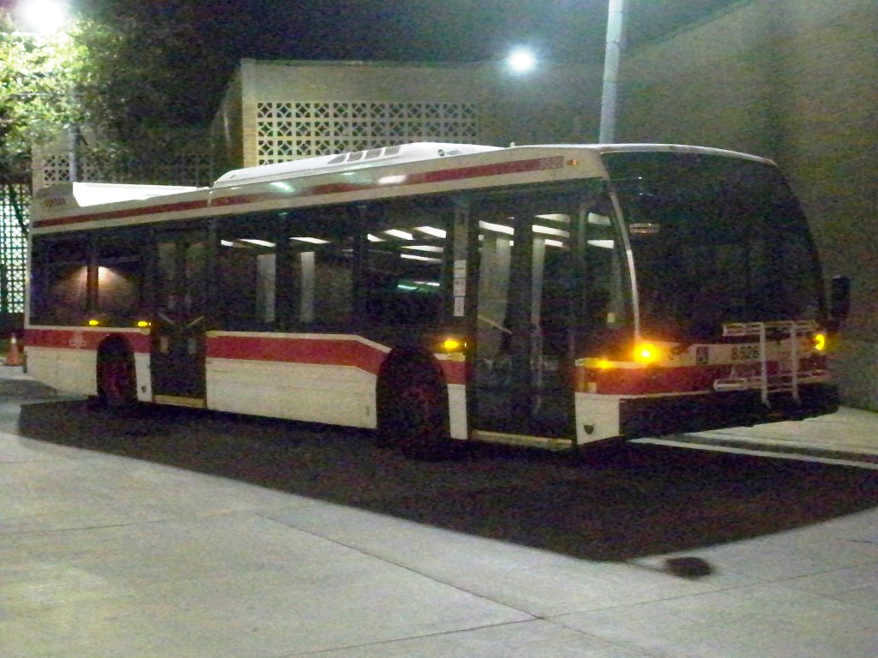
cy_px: 329
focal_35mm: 55
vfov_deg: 26.6
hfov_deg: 34.9
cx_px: 439
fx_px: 1395
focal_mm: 9.7
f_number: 4
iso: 3200
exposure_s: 1/80
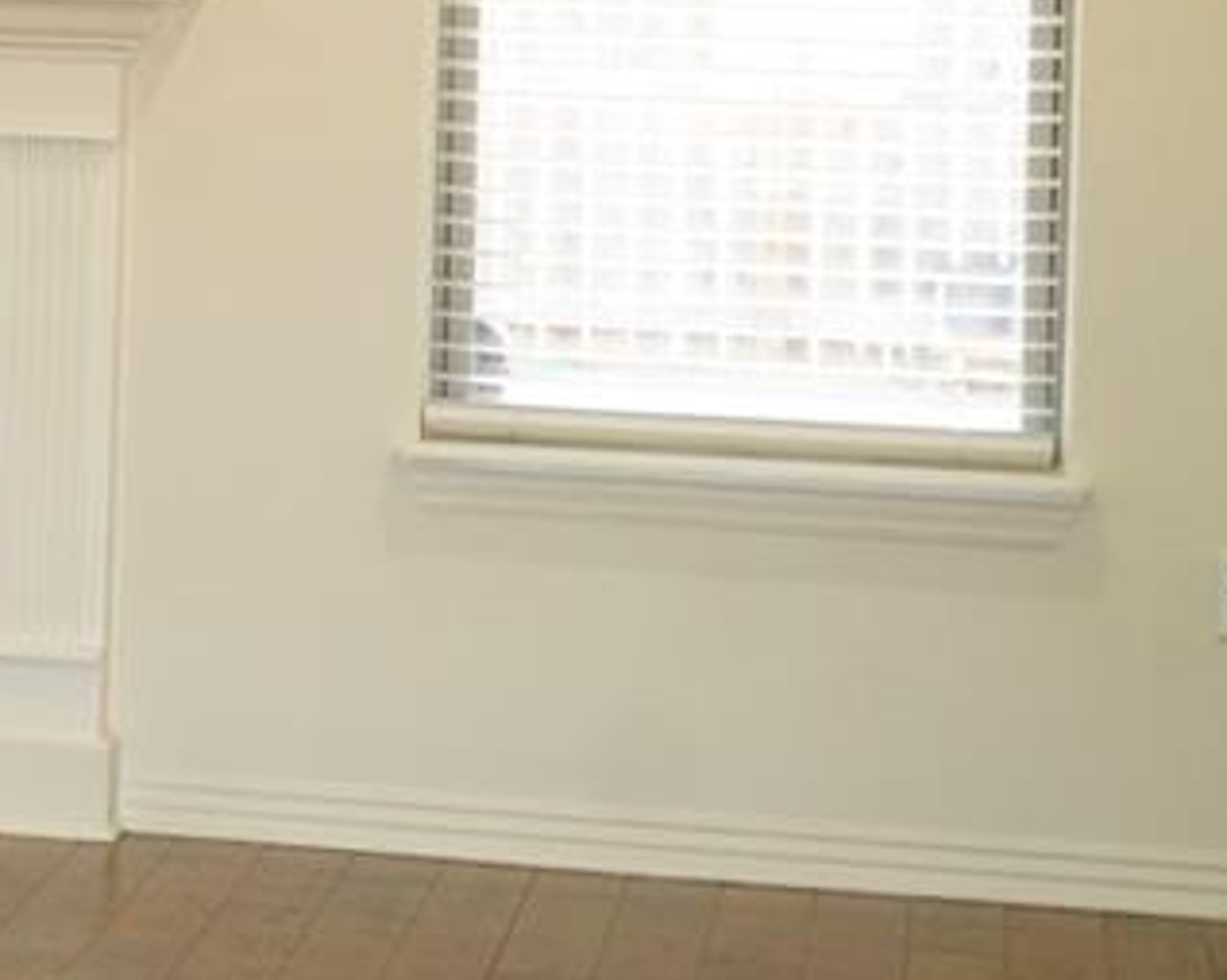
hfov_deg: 13.1
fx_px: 5045
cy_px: -96
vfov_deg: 11.0
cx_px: -664
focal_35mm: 139
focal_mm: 46
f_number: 2.8
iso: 2000
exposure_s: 1/160
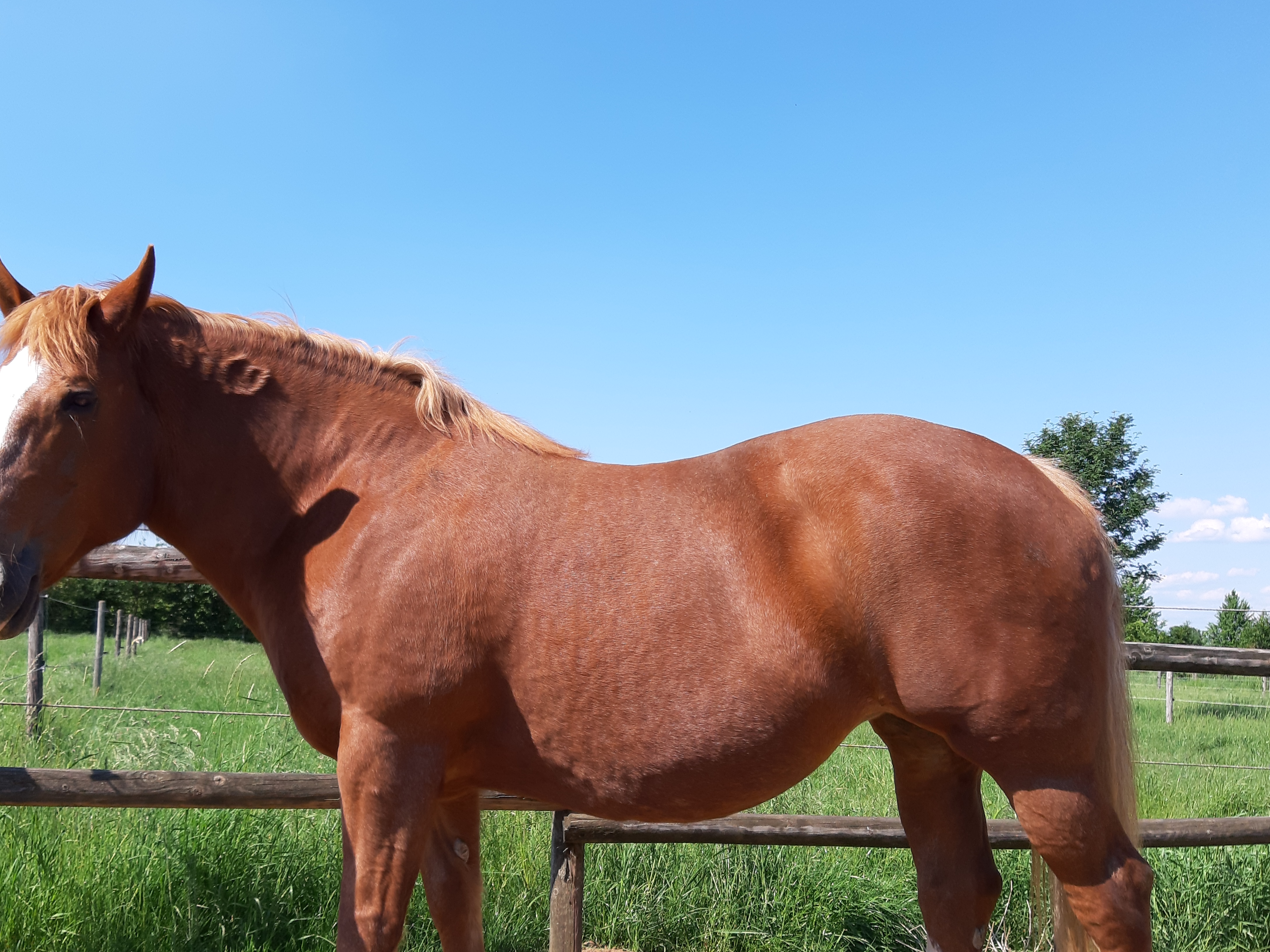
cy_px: 562
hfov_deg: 52.2
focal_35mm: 35
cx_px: 498
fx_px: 1284
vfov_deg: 40.6
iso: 40
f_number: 1.7
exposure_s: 1/879
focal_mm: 3.93
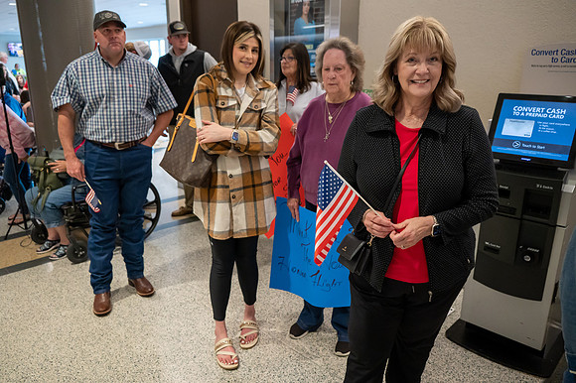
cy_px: 192
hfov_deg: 64.6
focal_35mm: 28
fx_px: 456
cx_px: 288
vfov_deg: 45.6
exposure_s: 1/200
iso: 7200
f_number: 4.5
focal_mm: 28.5
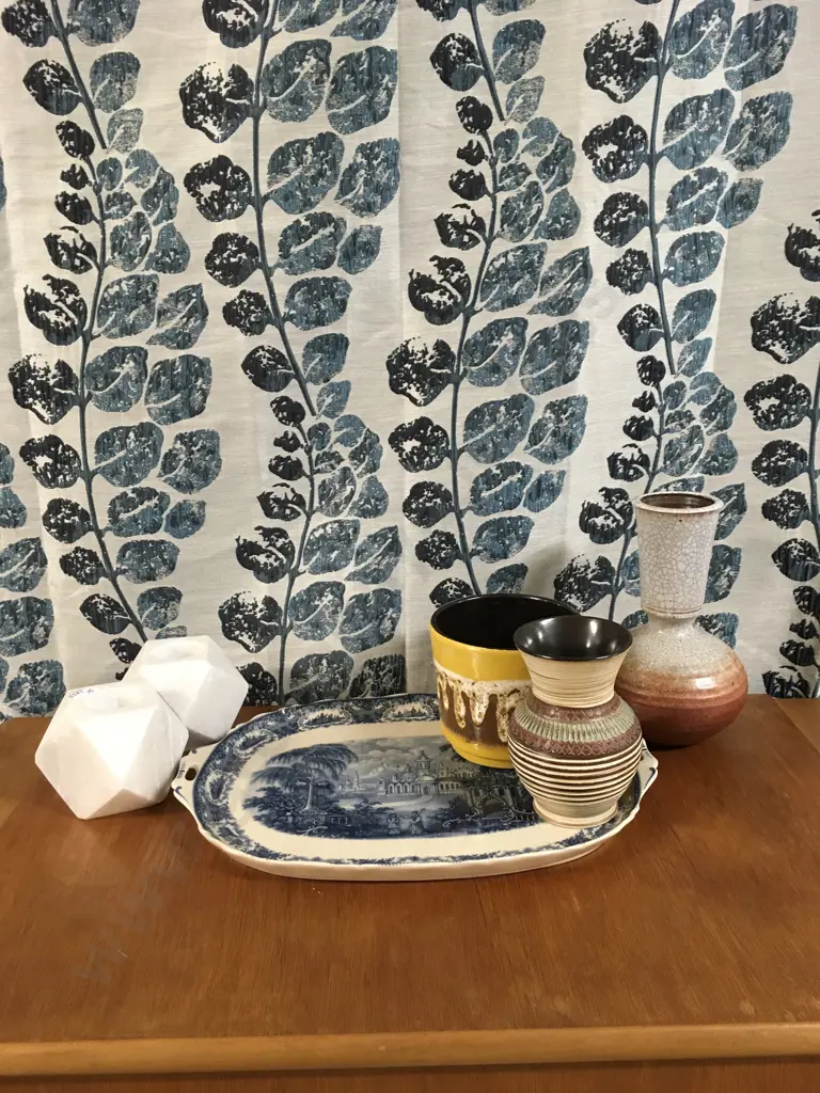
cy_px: 546
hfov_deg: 48.2
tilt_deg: -16.4
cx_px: 410
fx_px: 916
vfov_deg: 61.7
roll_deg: +0.9
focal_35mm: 29
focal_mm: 4.15
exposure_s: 1/33
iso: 200
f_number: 2.2
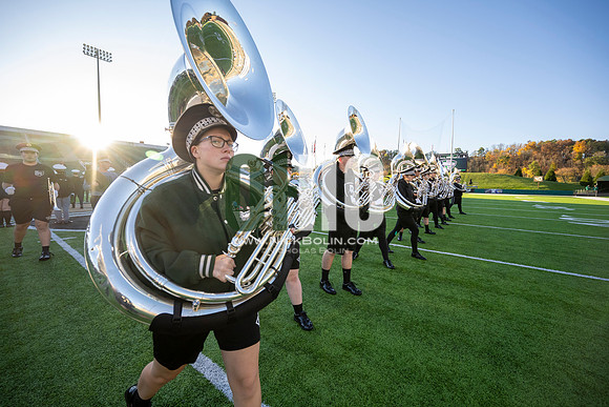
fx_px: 237
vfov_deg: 81.2
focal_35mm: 14
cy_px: 204
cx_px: 304
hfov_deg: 104.2
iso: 320
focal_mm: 14
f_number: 4
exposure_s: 1/500
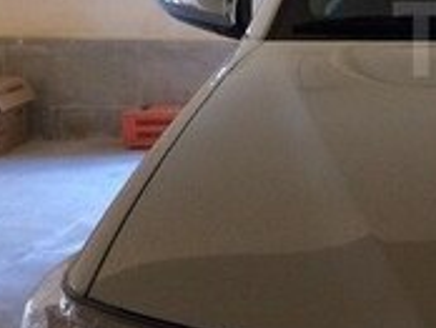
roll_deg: +0.1
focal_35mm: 110
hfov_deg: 16.3
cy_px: 39
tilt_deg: -6.9
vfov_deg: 13.4
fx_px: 1387
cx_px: 649
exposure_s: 1/33
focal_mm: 4.15
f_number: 2.2
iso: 250
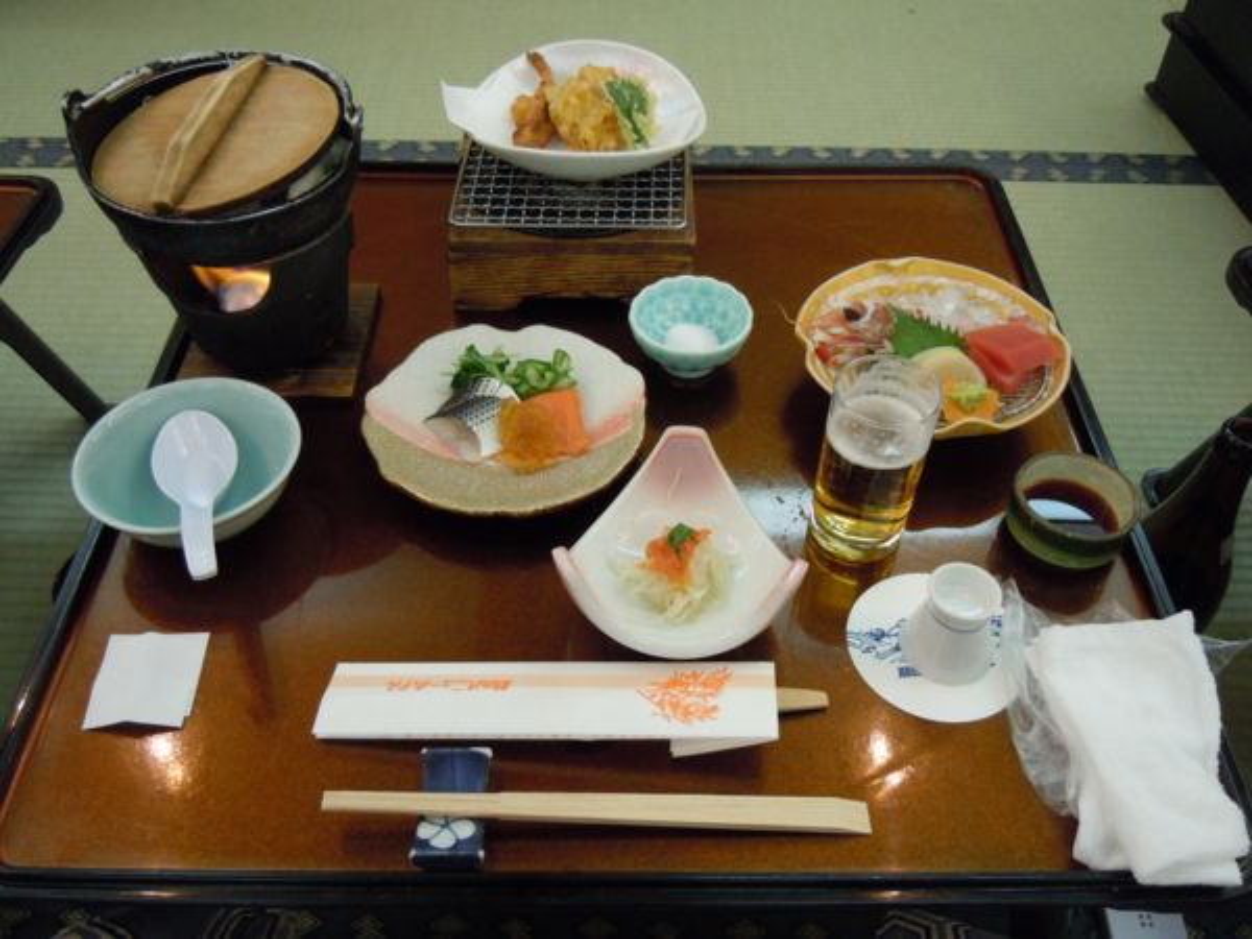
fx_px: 1085
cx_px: 626
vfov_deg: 46.8
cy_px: 470
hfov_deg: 60.0
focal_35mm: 30
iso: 400
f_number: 3.5
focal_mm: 5.4
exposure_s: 1/25
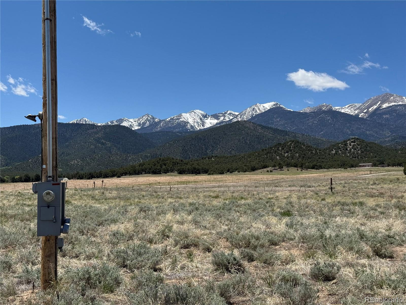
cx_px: 203
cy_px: 152
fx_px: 563
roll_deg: +0.6
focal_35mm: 48
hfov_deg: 39.7
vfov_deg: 30.3
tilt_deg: +4.2
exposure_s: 1/4975
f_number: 1.78
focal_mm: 6.76
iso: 64
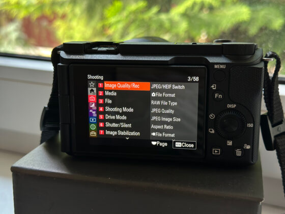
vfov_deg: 30.3
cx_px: 142
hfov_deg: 39.7
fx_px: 395
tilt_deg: -14.3
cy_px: 107
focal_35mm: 48
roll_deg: -0.9
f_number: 1.78
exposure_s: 1/60
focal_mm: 6.86
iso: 250
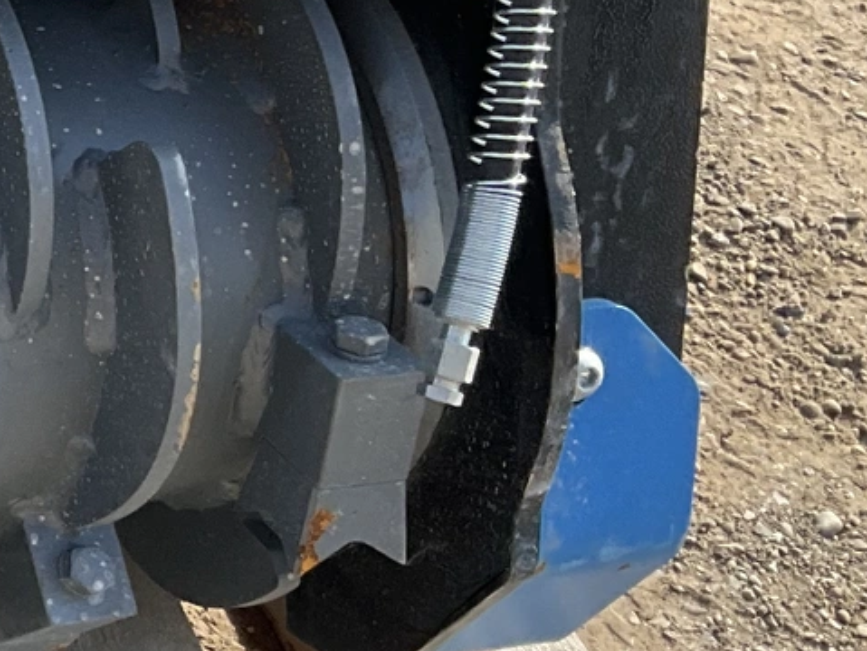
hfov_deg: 13.9
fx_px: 3033
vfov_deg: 12.2
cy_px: 60
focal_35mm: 121
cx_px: -845
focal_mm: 3
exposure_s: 1/340
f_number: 1.8
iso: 25
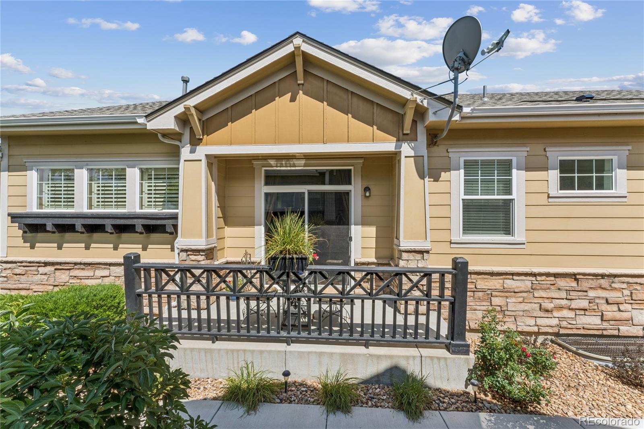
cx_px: 322
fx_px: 250
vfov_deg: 81.2
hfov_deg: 104.3
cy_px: 214
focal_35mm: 14
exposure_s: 1/50
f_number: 22
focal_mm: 14
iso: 125
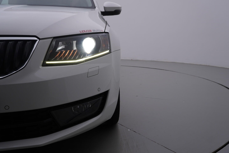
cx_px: 114
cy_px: 76
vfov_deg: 36.9
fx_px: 229
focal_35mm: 36
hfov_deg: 53.1
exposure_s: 1/125
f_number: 5.6
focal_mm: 24
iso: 125
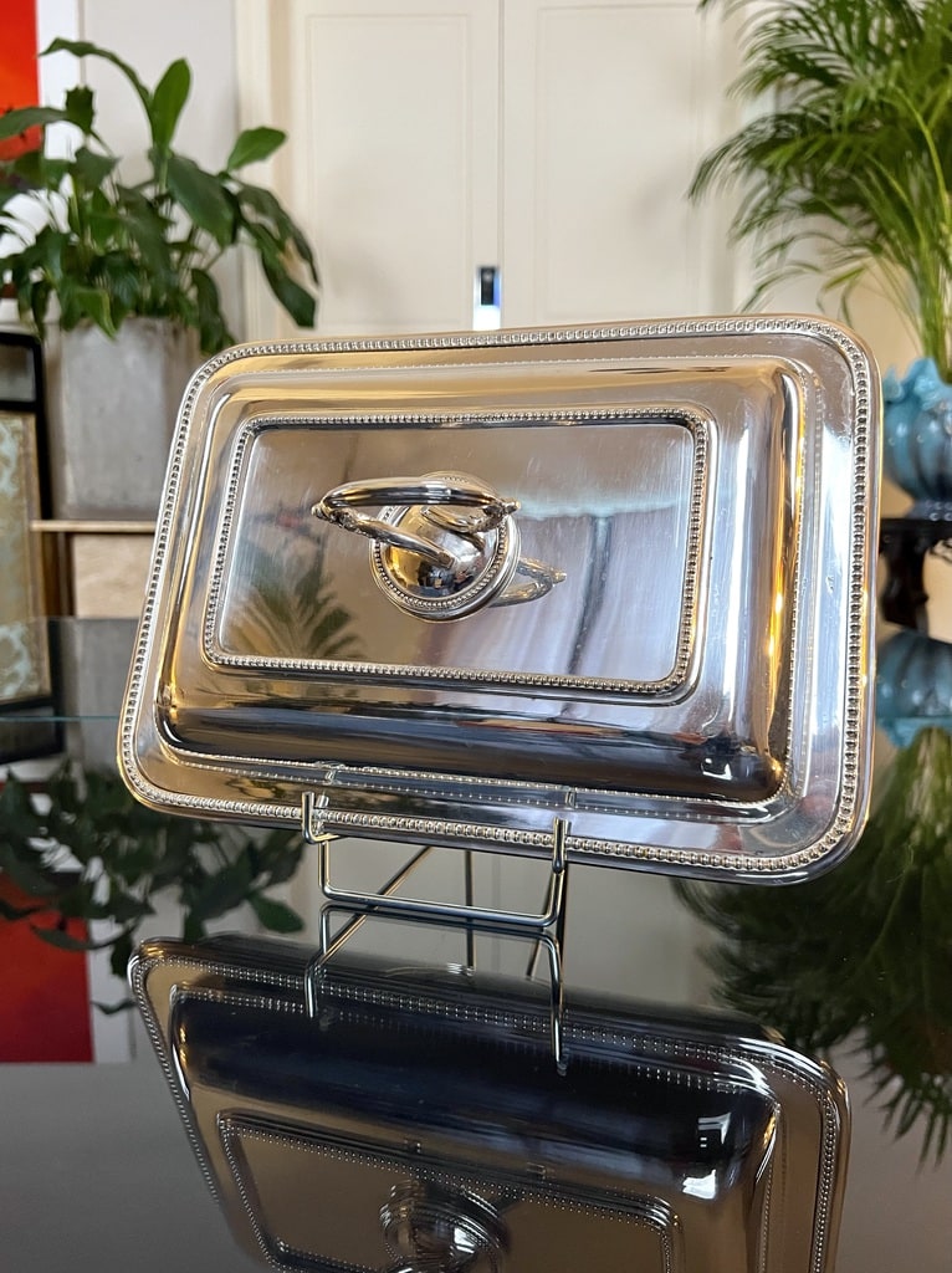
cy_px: 636
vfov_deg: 67.4
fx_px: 955
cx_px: 476
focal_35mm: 26
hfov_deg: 53.0
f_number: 1.5
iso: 320
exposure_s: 1/50
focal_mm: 5.7
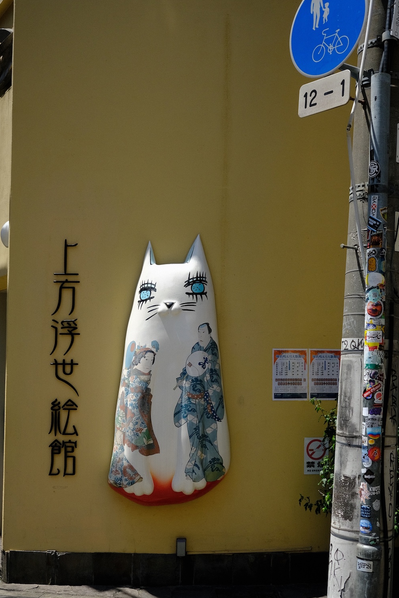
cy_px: 337
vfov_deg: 43.5
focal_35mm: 45
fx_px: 748
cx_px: 209
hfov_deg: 29.9
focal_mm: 23
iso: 250
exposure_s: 1/4000
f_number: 2.8
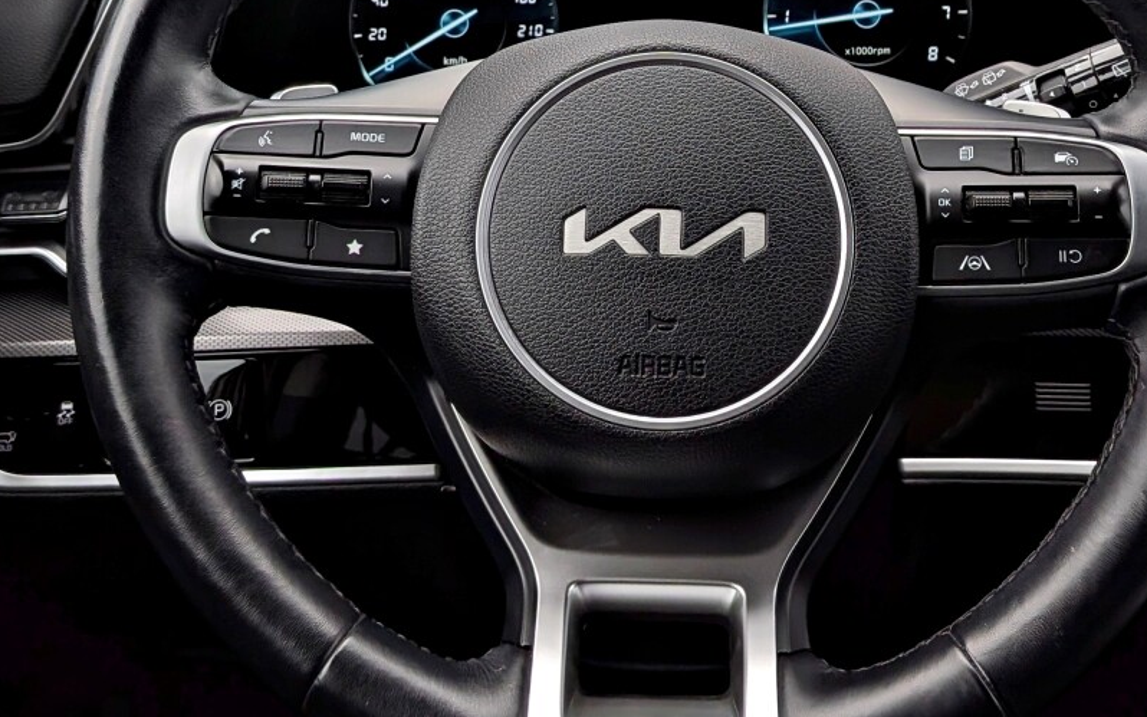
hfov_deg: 39.5
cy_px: 39
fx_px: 1594
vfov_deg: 24.4
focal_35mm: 51
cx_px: 640
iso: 30
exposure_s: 1/171
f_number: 1.7
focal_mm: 4.53
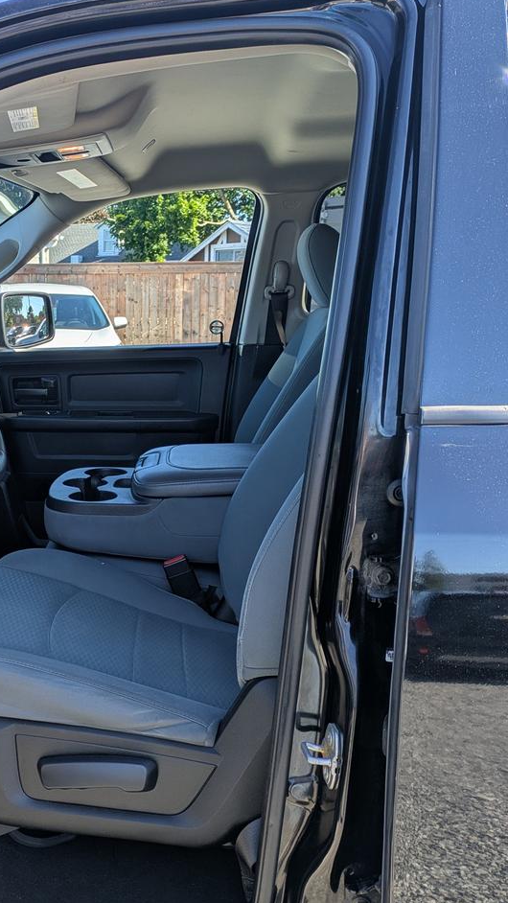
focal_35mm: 37
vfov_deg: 54.0
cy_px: 447
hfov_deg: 31.1
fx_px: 886
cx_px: 94
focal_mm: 5.43
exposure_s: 1/948
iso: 41
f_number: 1.89
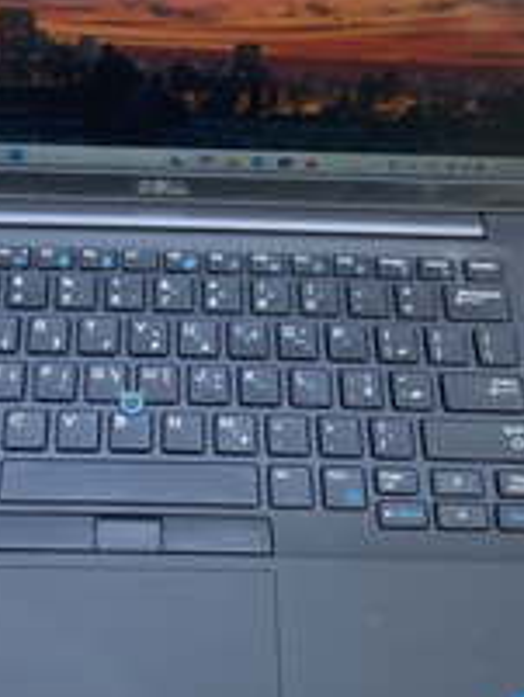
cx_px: 179
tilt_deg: -55.8
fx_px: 1190
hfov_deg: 24.7
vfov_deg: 32.2
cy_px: 199
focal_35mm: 59
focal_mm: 4.25
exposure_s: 1/122
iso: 50
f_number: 1.8
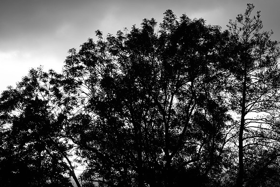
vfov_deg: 11.0
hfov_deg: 16.4
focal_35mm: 125
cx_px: 140
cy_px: 94
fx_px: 972
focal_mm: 125
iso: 64
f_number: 2.8
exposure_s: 1/1000
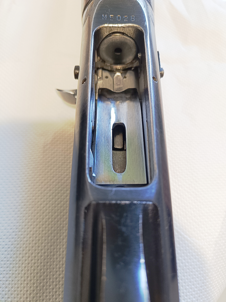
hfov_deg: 56.8
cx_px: 113
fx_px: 209
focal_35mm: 24
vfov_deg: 71.6
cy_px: 151
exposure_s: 1/50.1
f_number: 1.88
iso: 405
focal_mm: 5.59
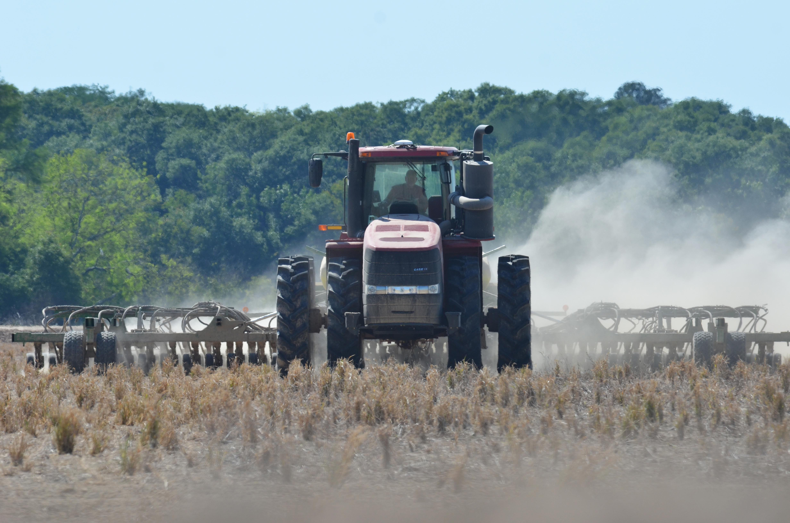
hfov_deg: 4.9
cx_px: 395
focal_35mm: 420
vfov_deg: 3.3
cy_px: 262
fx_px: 9198
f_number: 8
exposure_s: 1/1000
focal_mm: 280
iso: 320
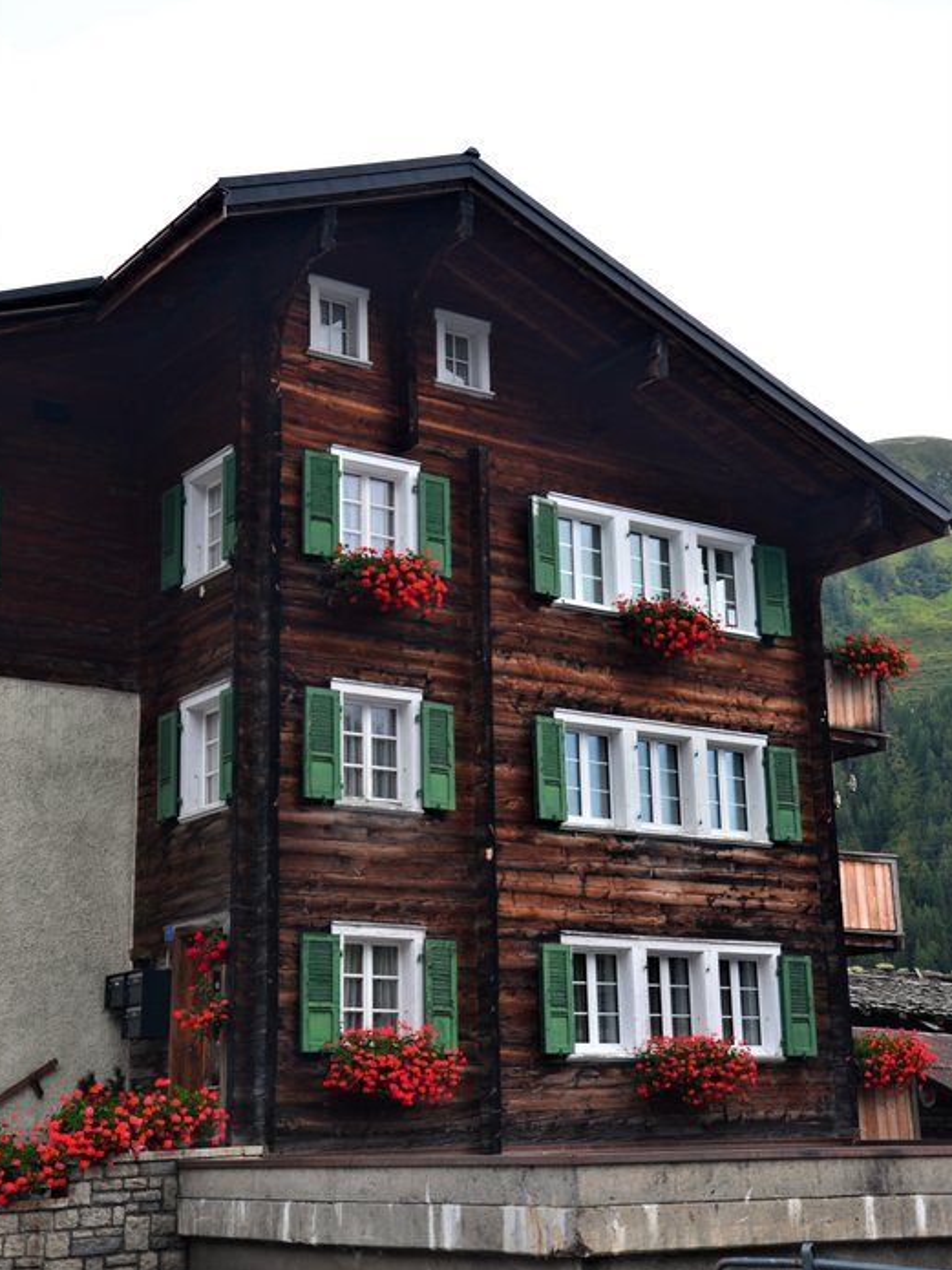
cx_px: 471
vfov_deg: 36.2
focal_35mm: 53
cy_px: 605
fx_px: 1944
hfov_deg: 27.5
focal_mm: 32
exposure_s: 1/10
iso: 320
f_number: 5.6
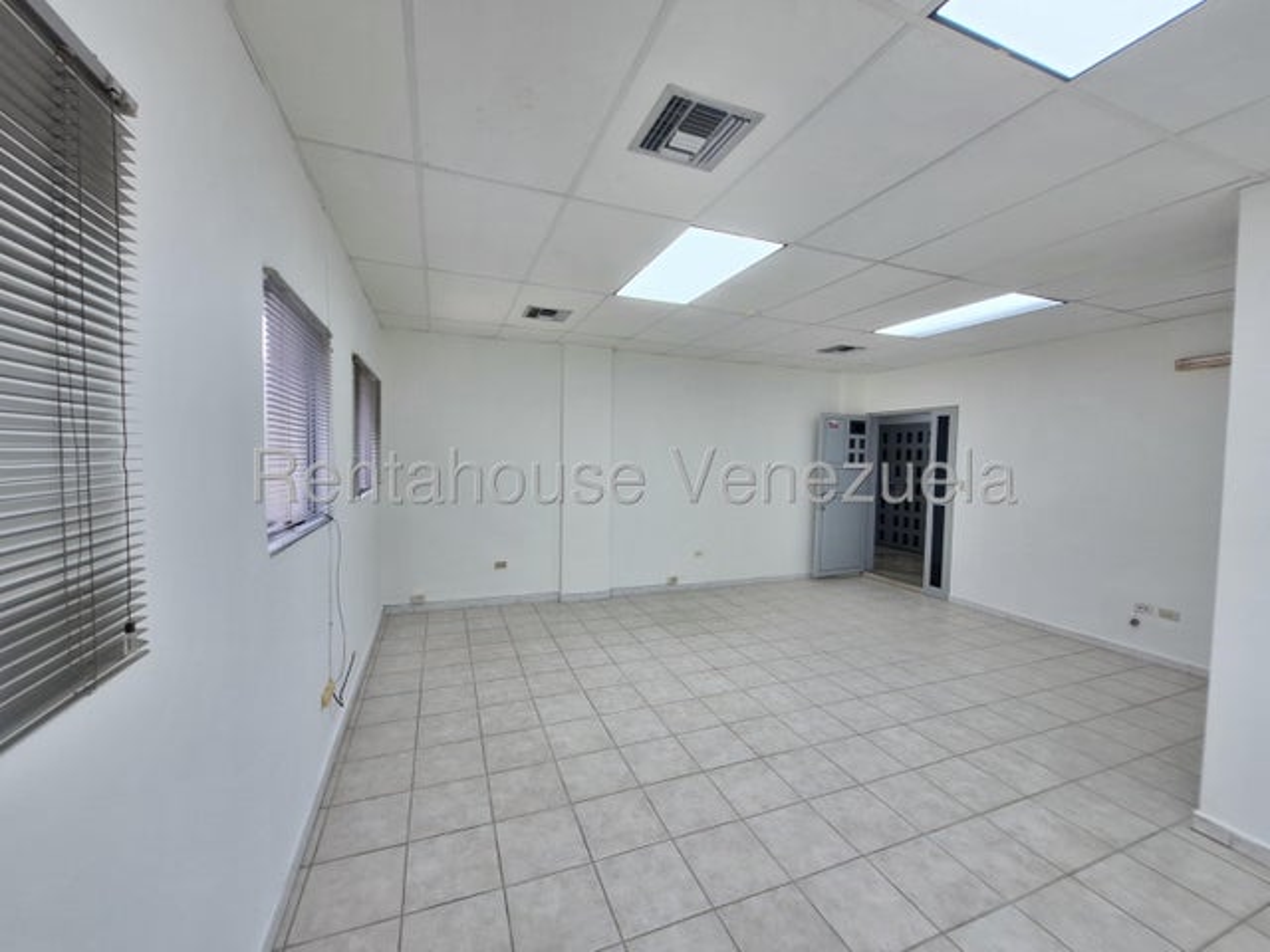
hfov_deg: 106.2
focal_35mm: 13
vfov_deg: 89.9
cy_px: 476
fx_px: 477
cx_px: 635
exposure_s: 1/120
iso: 64
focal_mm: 1.74
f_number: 2.2
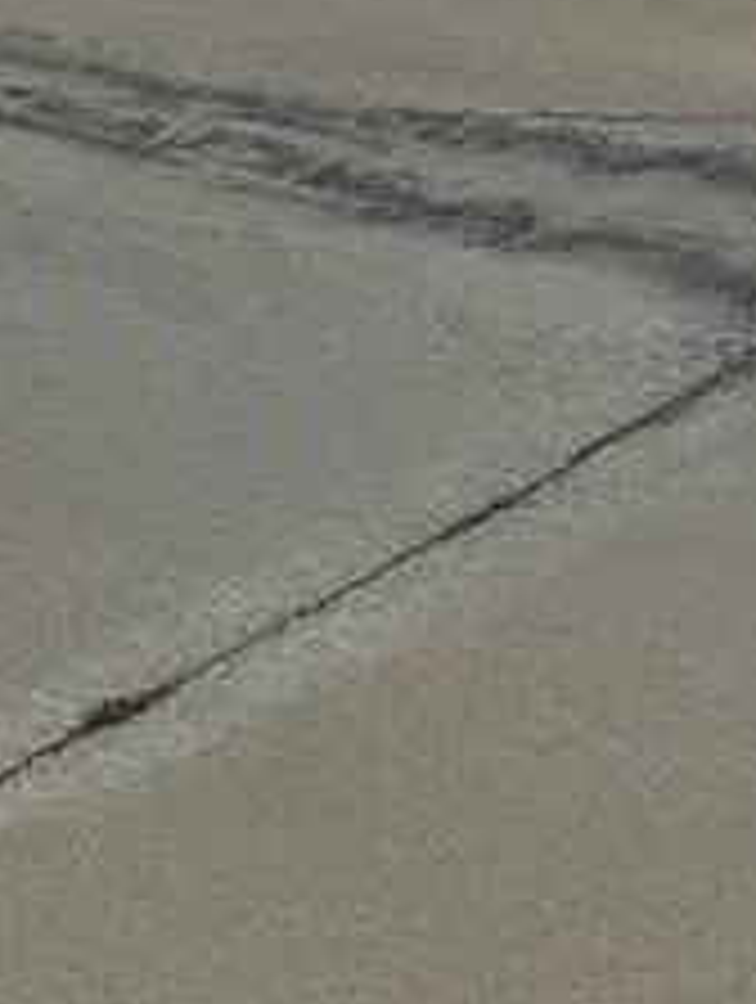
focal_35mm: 110
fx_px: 3194
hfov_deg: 12.6
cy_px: -1009
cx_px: 1256
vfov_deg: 14.7
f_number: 1.78
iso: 80
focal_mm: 6.76
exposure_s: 1/6711
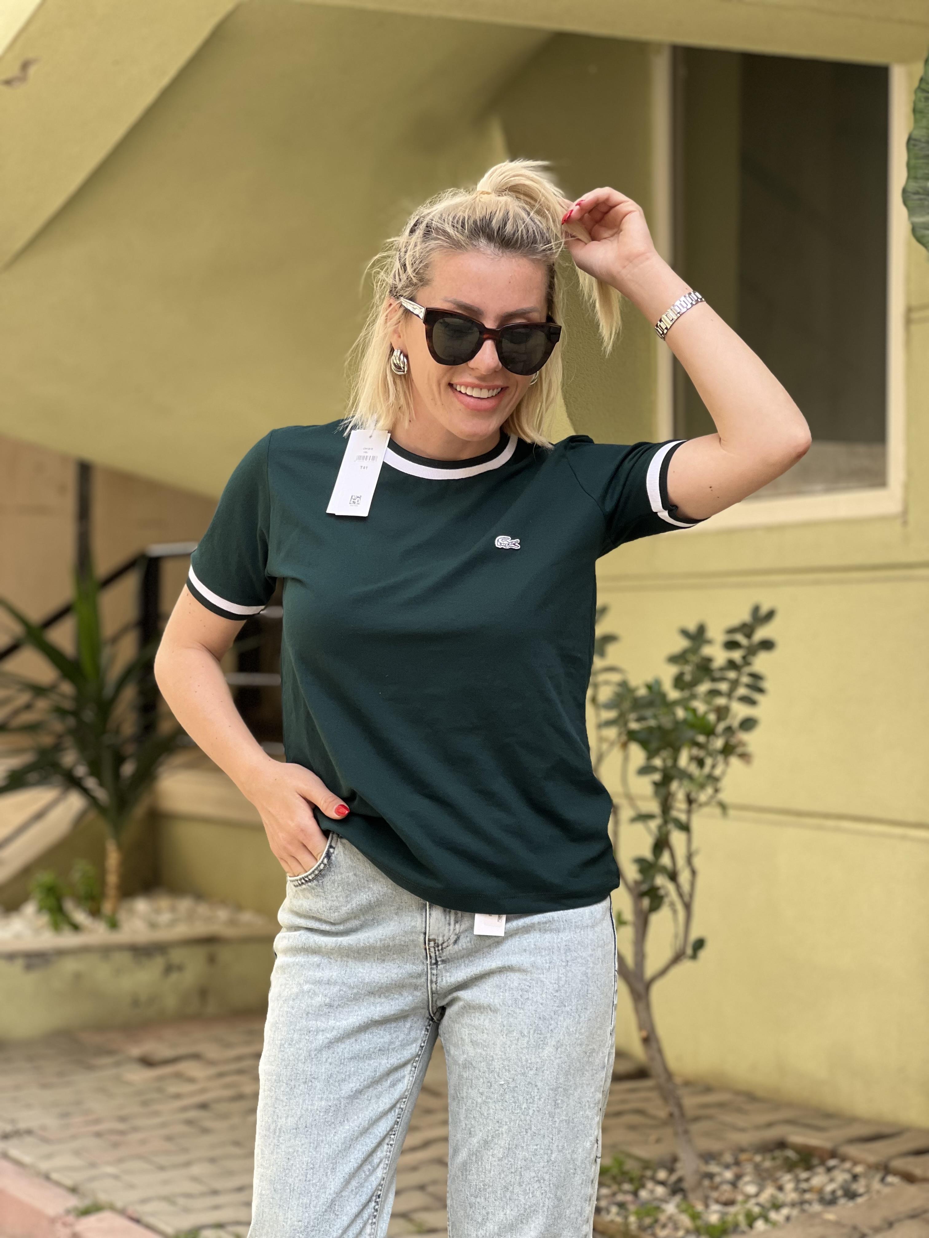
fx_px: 2755
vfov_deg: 25.3
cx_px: 464
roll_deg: -1.1
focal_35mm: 77
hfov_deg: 19.1
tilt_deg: +2.3
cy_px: 619
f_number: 2.8
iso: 64
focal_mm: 9
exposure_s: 1/121
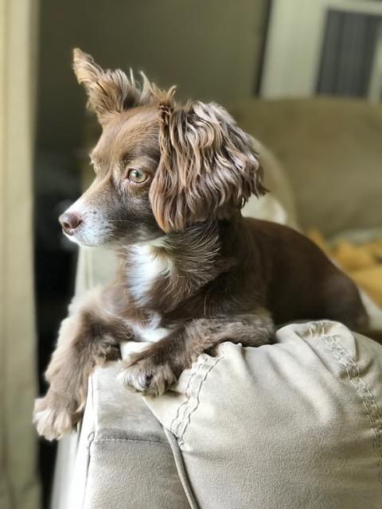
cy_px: 254
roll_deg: -6.6
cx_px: 191
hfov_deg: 25.7
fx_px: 839
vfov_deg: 33.8
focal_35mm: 57
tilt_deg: -16.8
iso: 125
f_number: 2.8
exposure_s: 1/60
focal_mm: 6.6
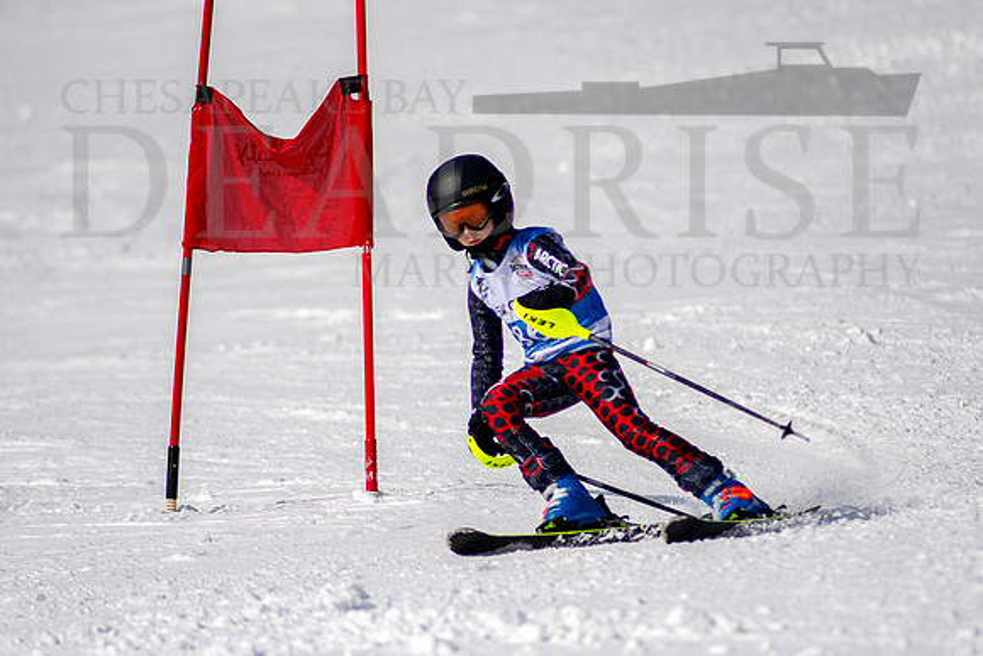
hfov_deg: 3.6
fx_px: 15813
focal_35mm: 579
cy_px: 332
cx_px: 476
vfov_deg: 2.4
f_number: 2.8
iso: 100
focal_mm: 300
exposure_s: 1/8000
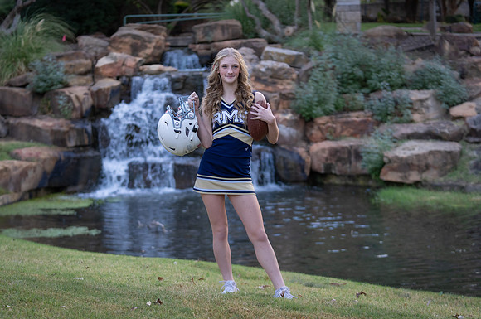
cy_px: 174
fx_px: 1080
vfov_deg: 16.8
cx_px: 219
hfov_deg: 25.1
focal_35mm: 81
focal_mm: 73
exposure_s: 1/320
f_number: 2.8
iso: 800
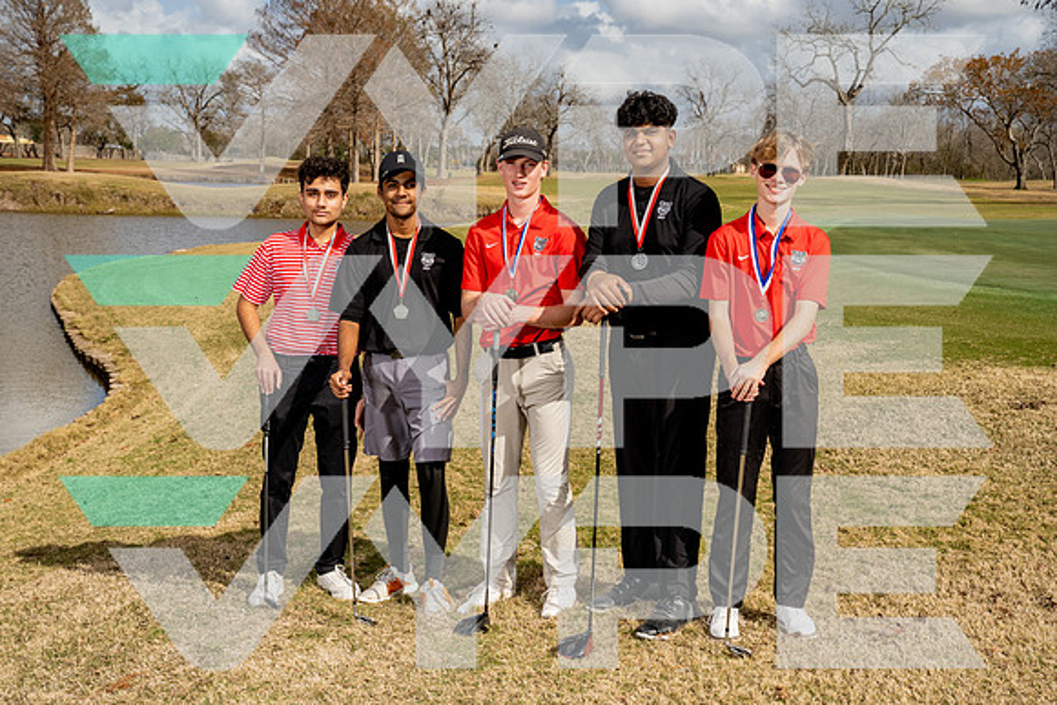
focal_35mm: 46
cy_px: 352
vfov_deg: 29.3
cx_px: 528
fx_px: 1351
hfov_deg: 42.7
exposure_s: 1/250
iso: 100
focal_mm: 46
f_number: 11
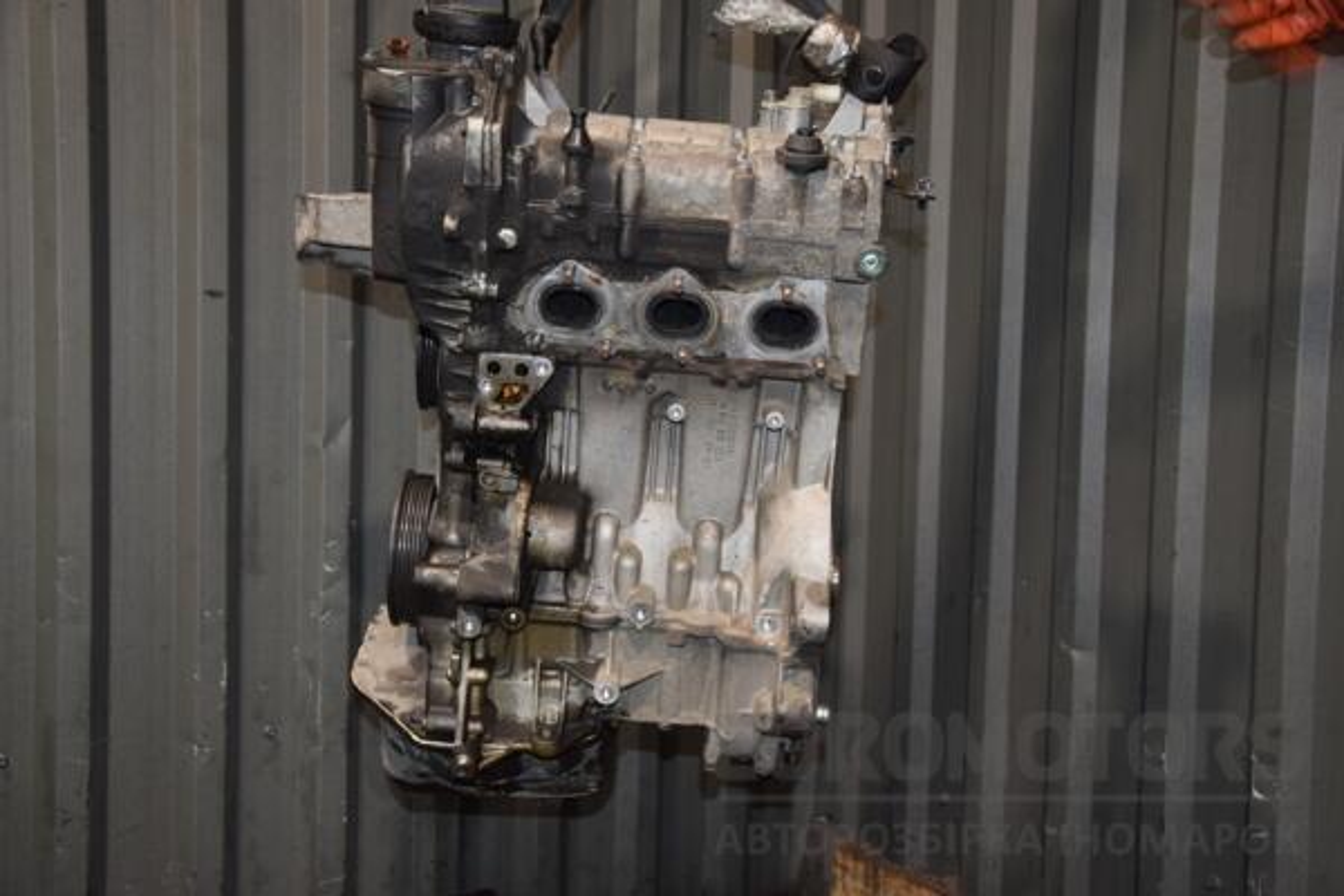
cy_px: 448
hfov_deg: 46.4
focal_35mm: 42
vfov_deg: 31.9
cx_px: 672
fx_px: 1568
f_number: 5
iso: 800
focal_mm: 28
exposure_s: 1/60
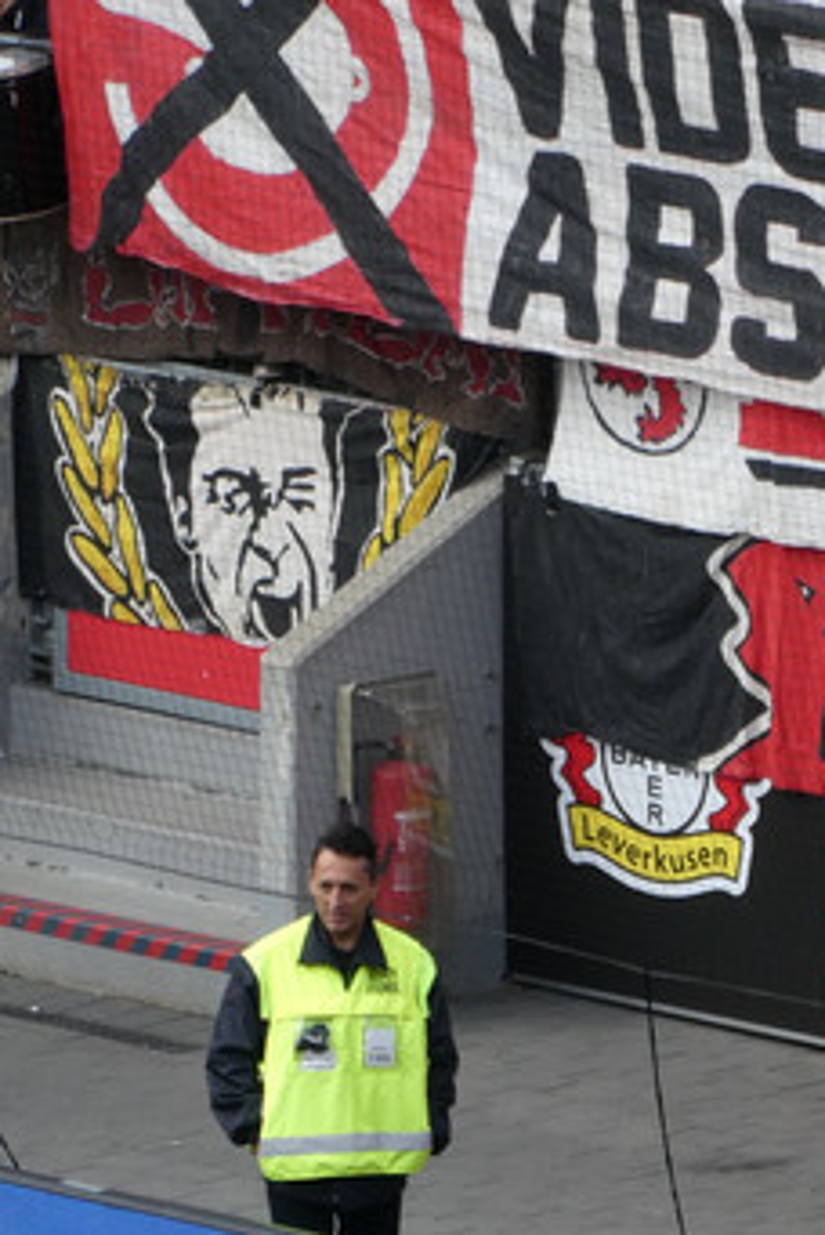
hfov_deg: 1.4
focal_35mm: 975
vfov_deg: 2.1
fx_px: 33445
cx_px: 984
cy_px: 605
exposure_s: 1/125
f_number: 6
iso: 125
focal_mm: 89.6
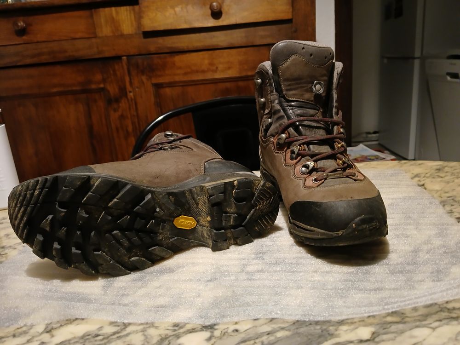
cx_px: 230
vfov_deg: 53.1
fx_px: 346
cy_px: 172
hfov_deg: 67.3
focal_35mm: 26
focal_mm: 3.98
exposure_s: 1/25
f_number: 1.8
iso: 250
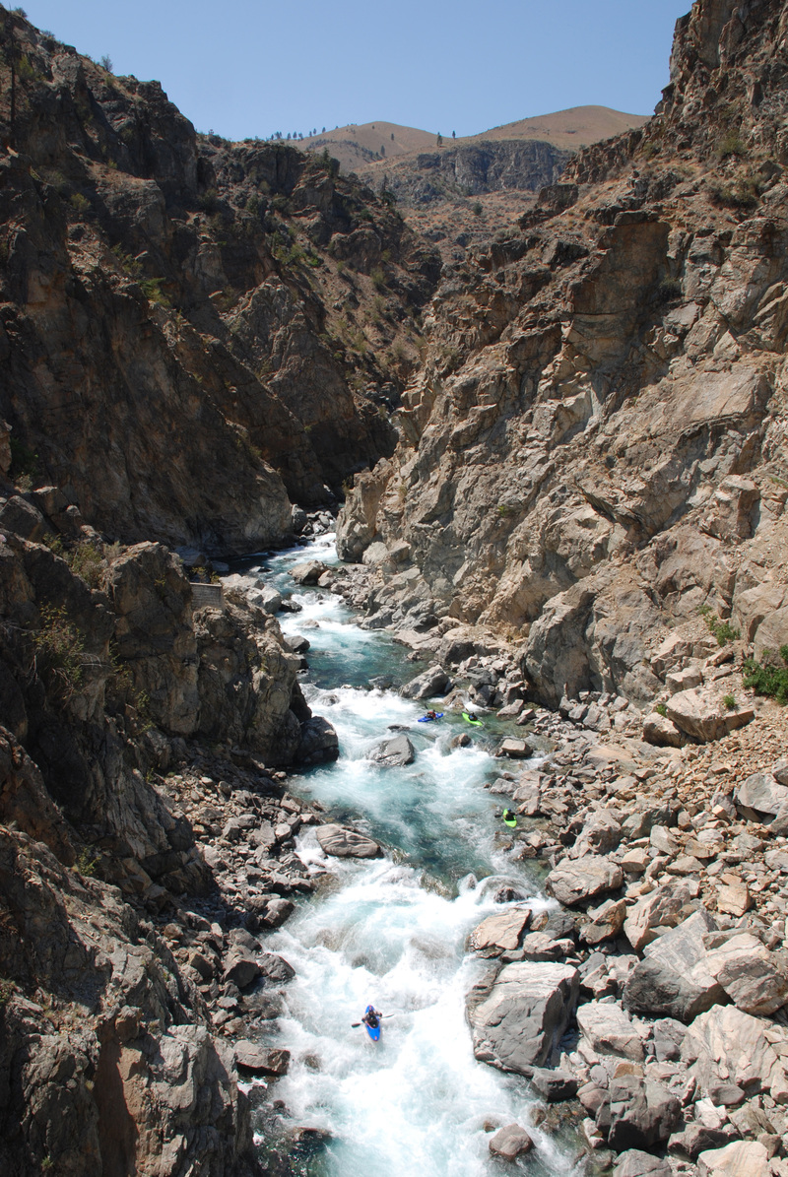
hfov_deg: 43.7
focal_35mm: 30
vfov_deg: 61.9
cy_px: 588
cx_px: 394
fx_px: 982
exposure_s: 1/80
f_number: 11
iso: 100
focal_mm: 20
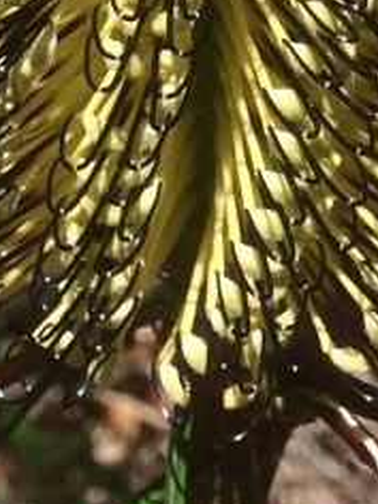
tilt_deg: -2.1
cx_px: 43
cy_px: -605
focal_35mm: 168
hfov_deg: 8.8
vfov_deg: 10.5
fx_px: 2446
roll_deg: +2.3
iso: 32
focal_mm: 4.15
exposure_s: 1/1109
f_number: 2.2
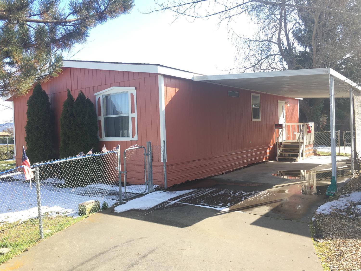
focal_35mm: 29
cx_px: 180
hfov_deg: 61.7
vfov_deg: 48.2
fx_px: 302
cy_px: 136
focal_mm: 4.15
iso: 25
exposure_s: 1/295
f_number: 2.2
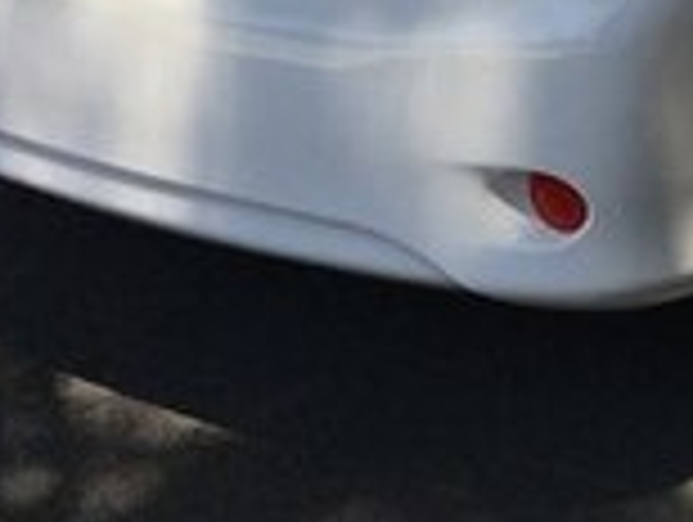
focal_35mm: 124
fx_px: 2486
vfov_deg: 11.7
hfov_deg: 15.3
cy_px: -160
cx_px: 850
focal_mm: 4.15
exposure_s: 1/384
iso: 25
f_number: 2.2
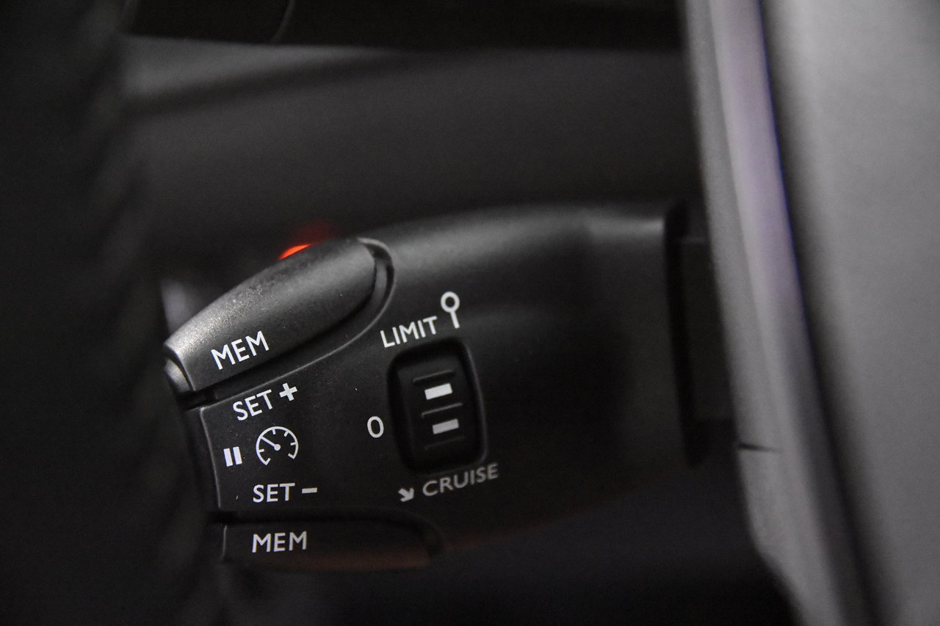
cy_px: 313
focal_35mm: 75
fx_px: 1958
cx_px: 470
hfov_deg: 27.0
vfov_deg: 18.2
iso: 12800
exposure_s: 1/80
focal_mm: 50
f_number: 3.8
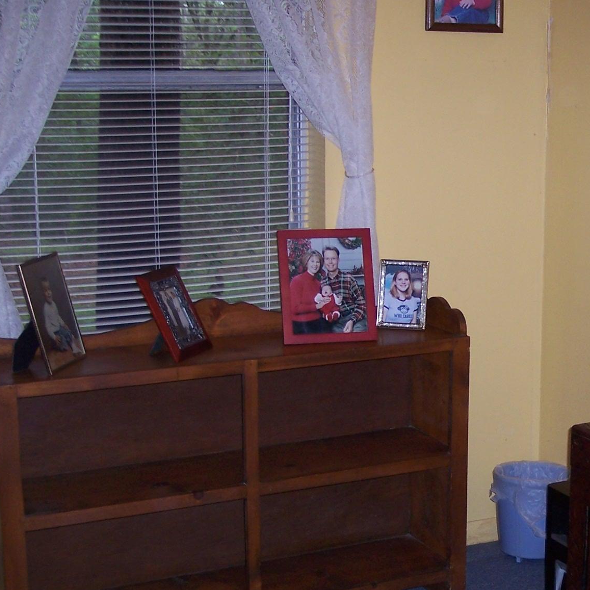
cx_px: 461
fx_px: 1350
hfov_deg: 24.3
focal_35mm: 70
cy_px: 365
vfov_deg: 24.6
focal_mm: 8
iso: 100
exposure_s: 1/60
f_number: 2.8
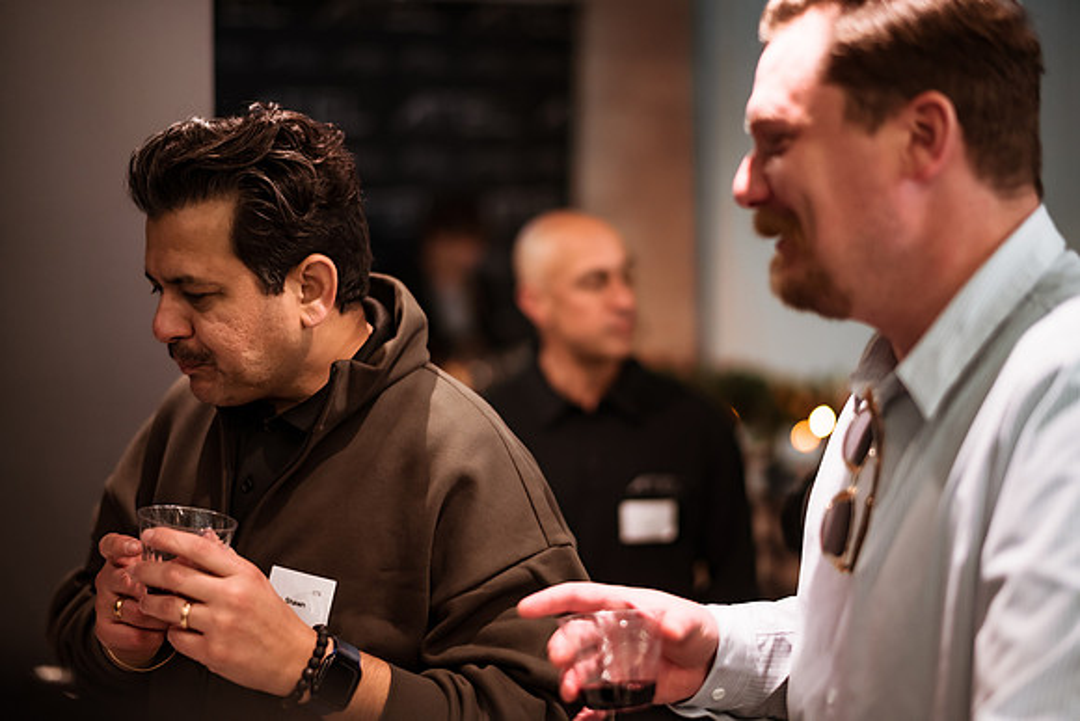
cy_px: 360
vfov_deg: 23.4
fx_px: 1740
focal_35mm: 58
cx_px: 540
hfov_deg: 34.5
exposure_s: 1/400
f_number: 1.4
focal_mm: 58
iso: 1000
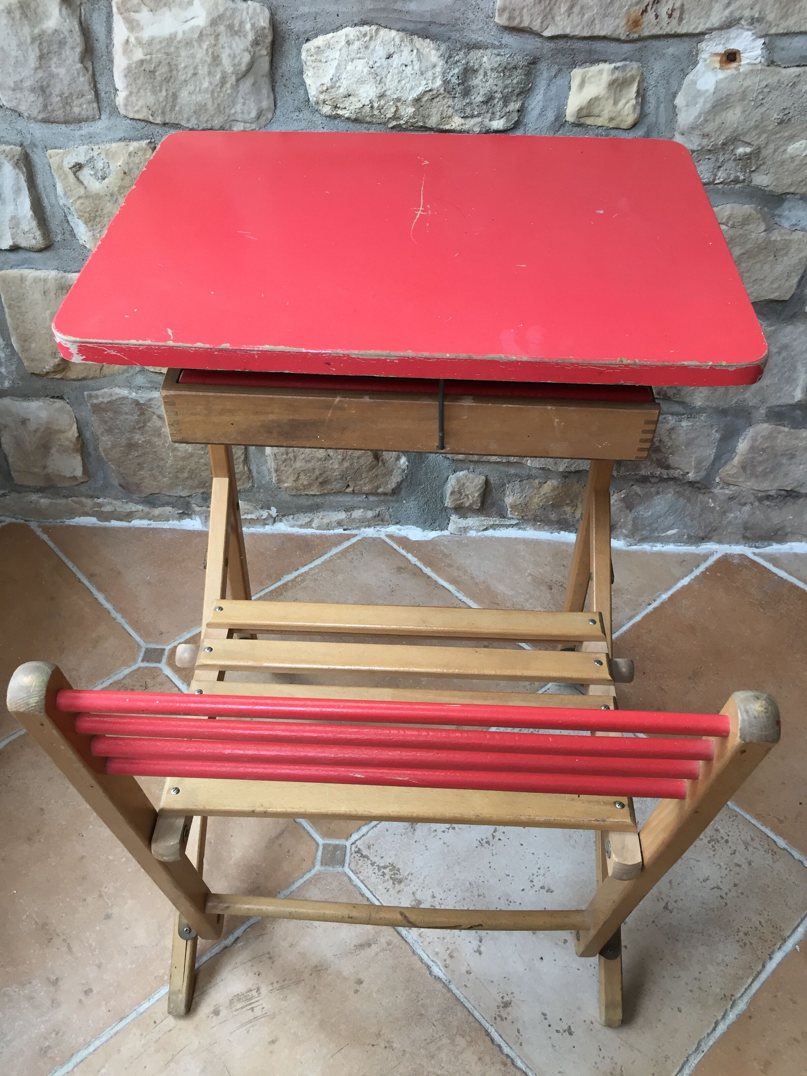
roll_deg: +0.6
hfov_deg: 48.2
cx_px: 404
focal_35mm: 29
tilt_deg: -42.0
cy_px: 538
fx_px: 901
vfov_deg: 61.7
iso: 80
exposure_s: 1/33
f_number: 2.2
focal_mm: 4.15
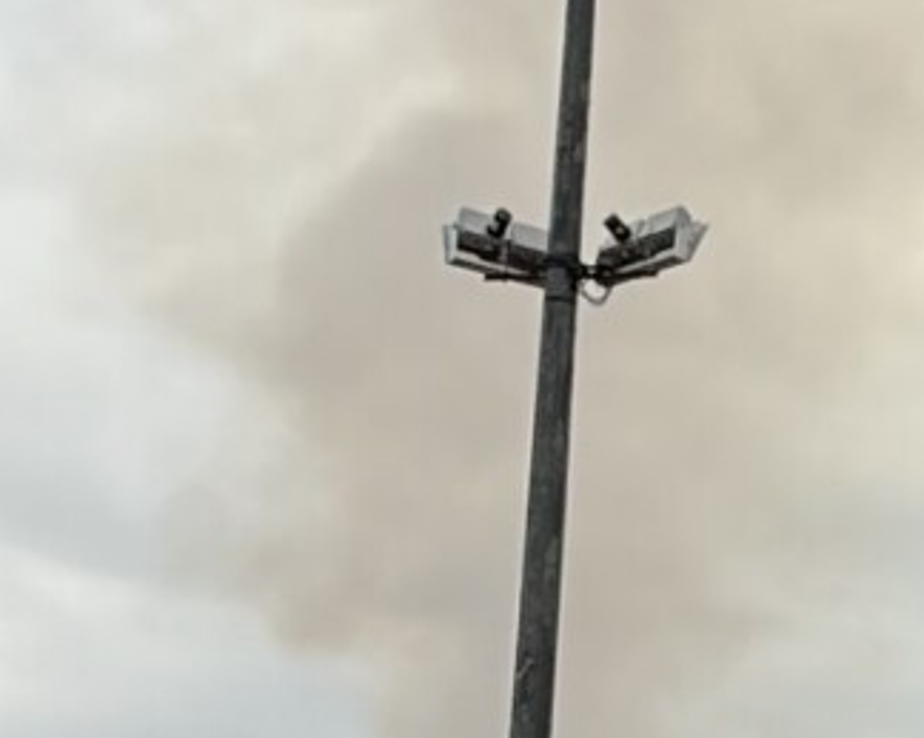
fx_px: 2953
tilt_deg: +14.3
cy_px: 712
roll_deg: -0.6
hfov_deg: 16.5
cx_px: 1309
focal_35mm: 108
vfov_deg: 14.1
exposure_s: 1/625
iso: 50
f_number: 2.2
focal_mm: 2.22
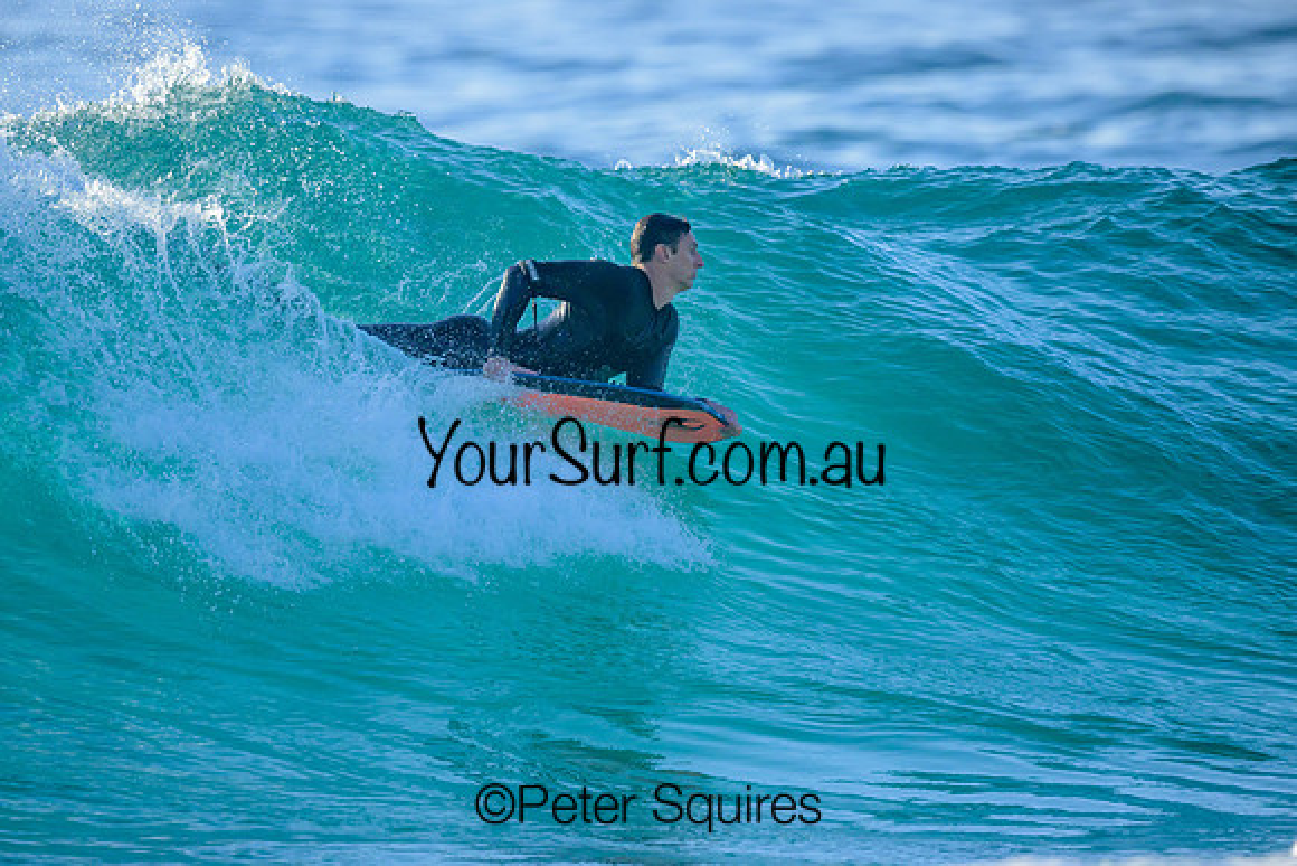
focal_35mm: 1006
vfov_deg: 1.4
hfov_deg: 2.1
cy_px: 366
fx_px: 36240
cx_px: 510
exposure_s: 1/2500
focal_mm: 800
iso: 720
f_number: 6.3
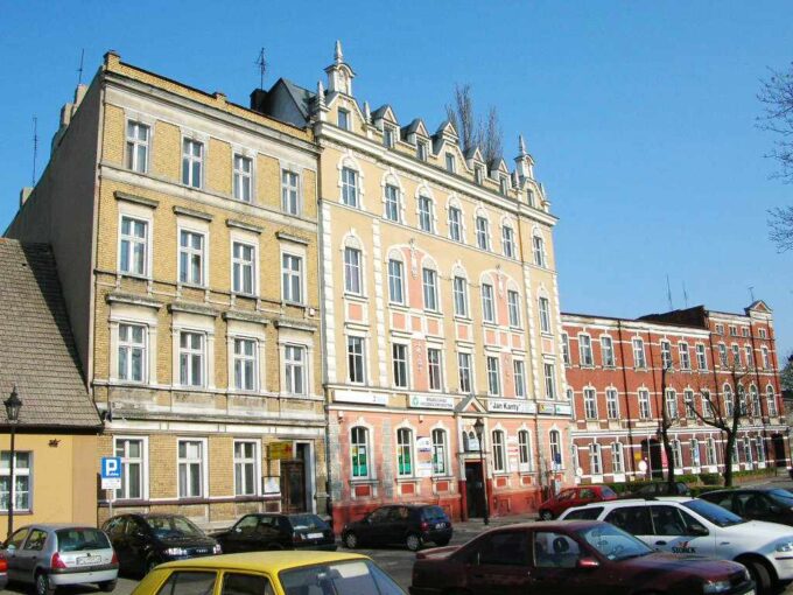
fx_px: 802
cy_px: 298
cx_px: 396
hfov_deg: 52.6
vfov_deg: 40.7
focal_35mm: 35
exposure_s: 1/483
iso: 50
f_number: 5.6
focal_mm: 5.8
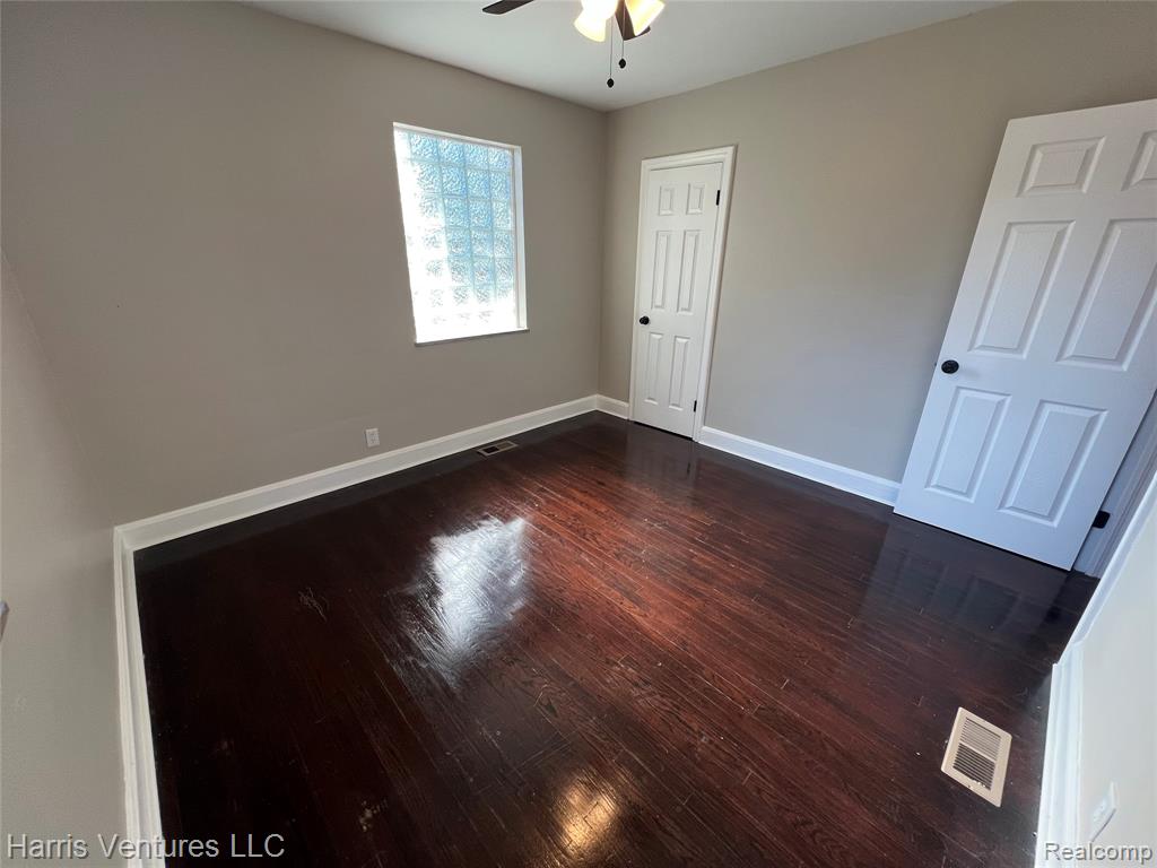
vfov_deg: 89.9
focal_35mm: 13
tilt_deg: -21.7
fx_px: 435
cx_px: 578
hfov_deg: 106.2
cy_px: 434
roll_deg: -0.6
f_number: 1.8
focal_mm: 1.57
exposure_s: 1/120
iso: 100
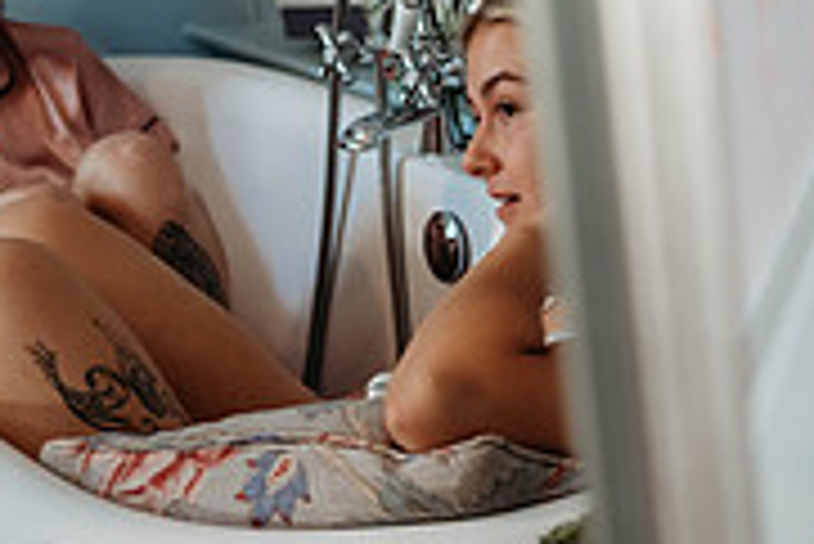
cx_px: 1061
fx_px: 2534
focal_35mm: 112
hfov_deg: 17.1
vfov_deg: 12.3
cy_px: 281
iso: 800
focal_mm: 35
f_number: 2.5
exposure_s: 1/125
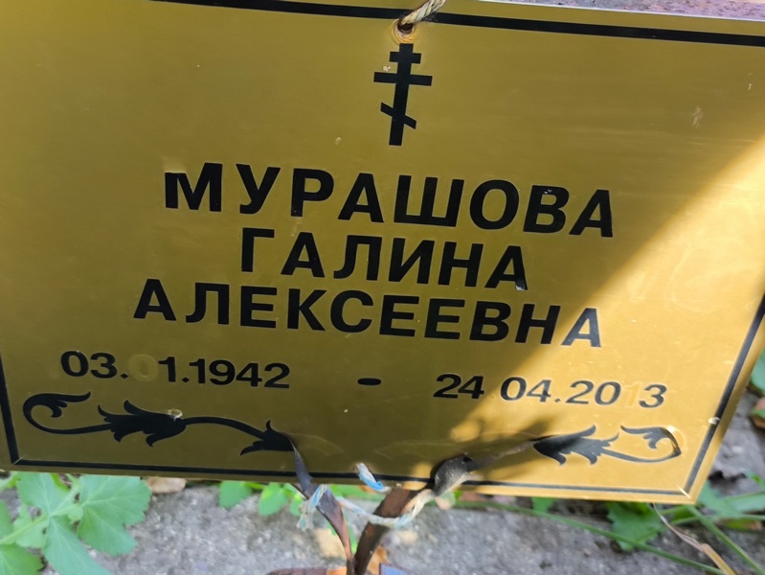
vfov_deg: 29.1
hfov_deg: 38.2
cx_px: 382
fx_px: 1105
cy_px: 288
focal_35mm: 50
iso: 50
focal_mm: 4.71
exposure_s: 1/100
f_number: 1.7
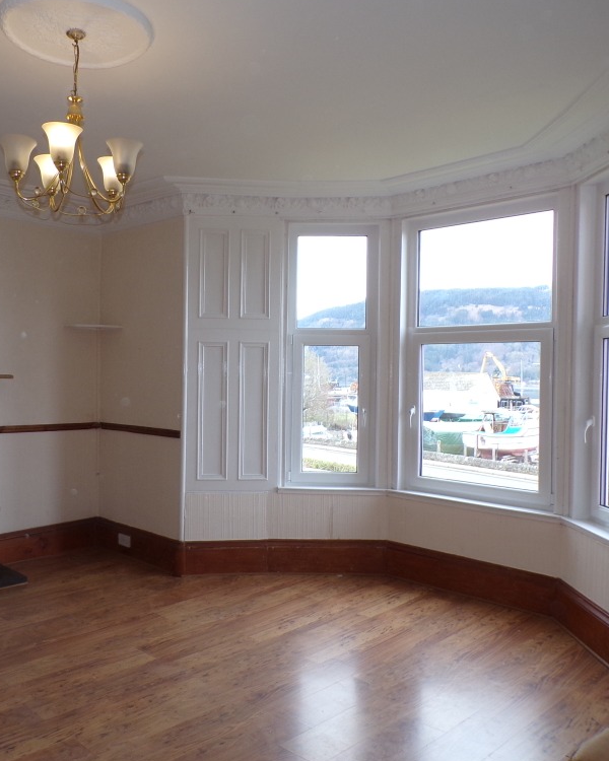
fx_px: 721
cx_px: 219
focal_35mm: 32
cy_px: 376
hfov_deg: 45.3
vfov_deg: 55.7
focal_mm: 4.3
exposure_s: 1/52
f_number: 3
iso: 80
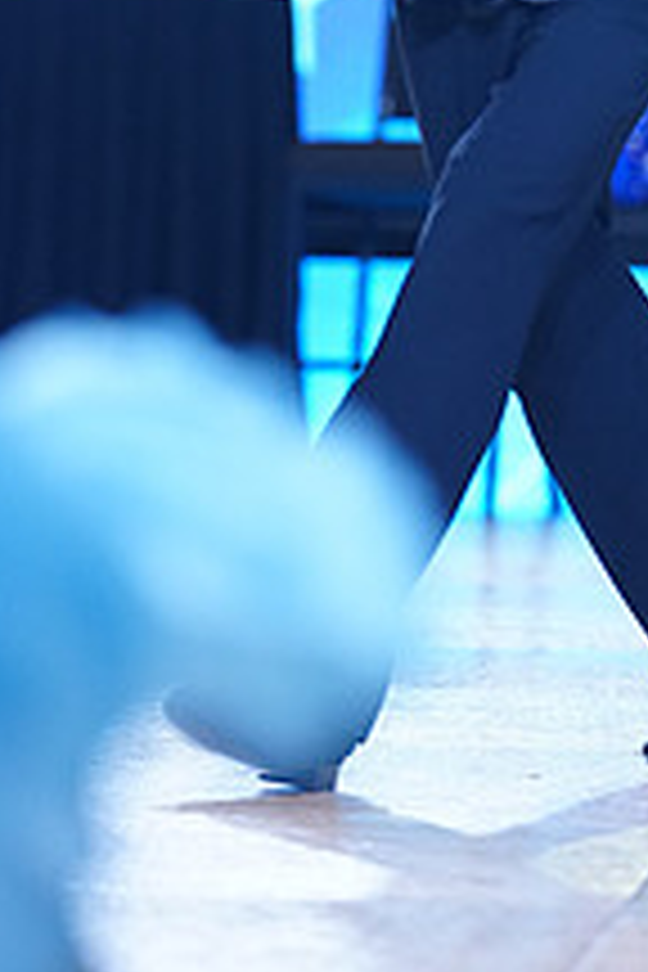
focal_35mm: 328
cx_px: 709
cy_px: -243
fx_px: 8855
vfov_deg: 6.2
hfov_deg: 4.2
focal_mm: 122
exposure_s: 1/640
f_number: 2.8
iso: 1250
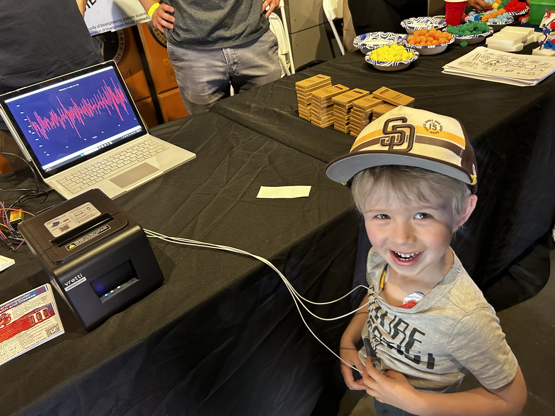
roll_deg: +8.1
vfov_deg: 53.1
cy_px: 208
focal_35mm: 26
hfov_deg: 67.3
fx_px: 417
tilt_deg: -34.9
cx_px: 278
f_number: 1.5
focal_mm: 5.7
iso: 500
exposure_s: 1/40
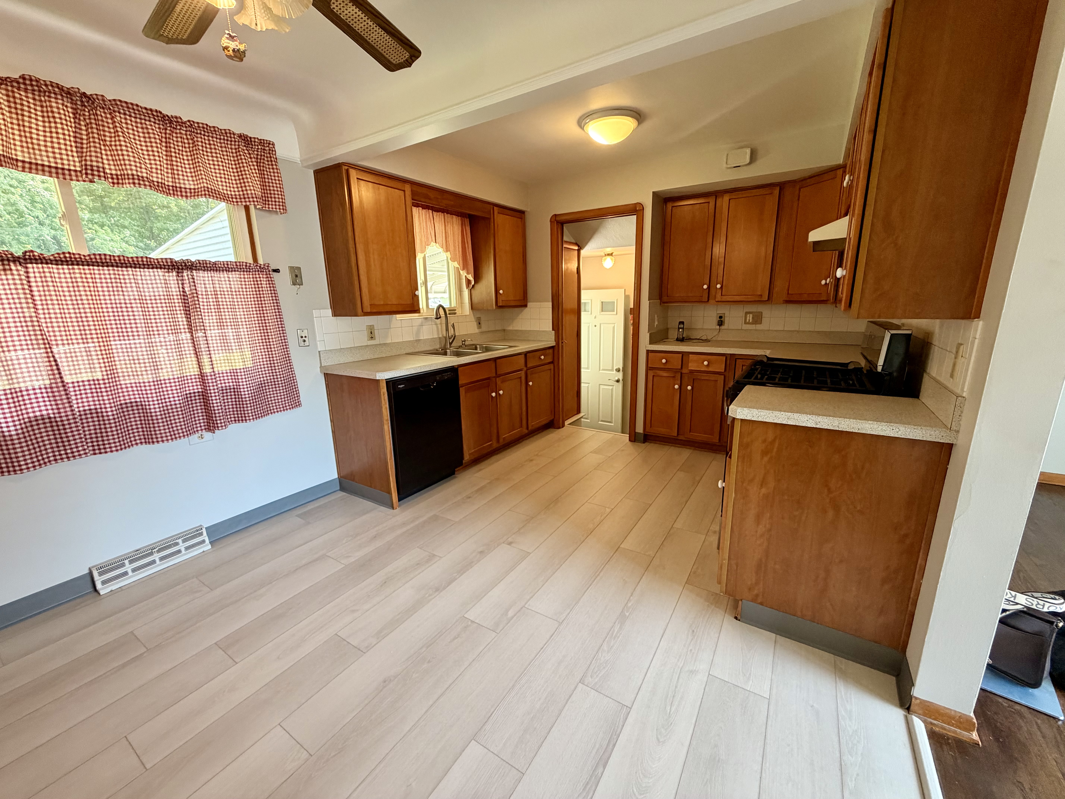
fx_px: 431
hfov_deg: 102.1
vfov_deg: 85.7
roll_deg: +1.5
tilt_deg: -13.3
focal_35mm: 14
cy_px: 400
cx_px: 532
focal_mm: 2.22
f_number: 2.2
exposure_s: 1/60
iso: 200
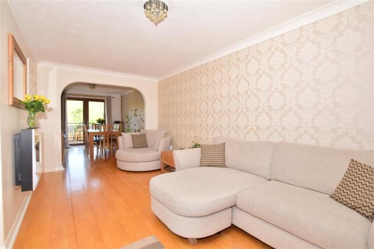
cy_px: 124
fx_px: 156
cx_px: 187
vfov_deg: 77.3
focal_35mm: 15
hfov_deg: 100.4
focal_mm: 10
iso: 200
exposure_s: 1/80
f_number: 5
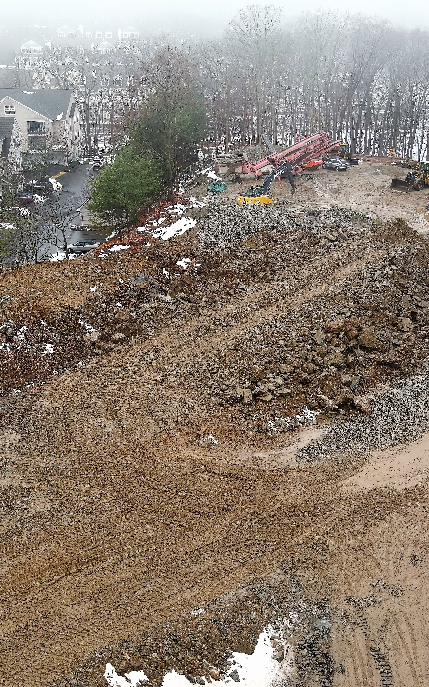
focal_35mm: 45
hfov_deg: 28.6
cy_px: 347
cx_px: 225
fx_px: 842
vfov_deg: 44.4
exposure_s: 1/120
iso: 100
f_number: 2.8
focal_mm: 10.57
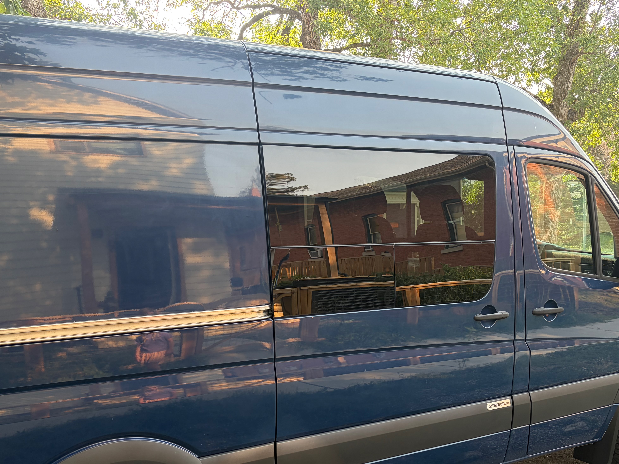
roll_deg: +2.2
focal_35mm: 38
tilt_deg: -6.5
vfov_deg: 37.2
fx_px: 680
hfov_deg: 49.0
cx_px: 310
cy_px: 316
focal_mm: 5.96
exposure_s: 1/203
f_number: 1.6
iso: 80
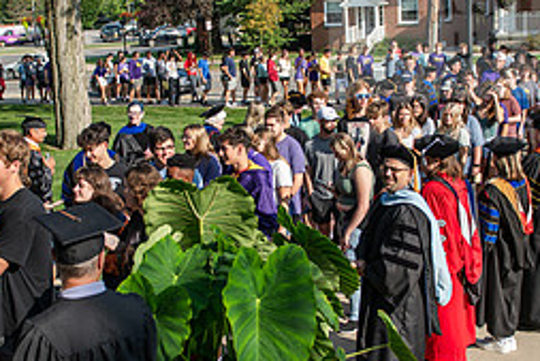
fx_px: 825
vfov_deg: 24.7
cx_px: 265
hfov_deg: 36.2
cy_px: 178
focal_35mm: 55
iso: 64
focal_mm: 24
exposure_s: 1/500
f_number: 3.2
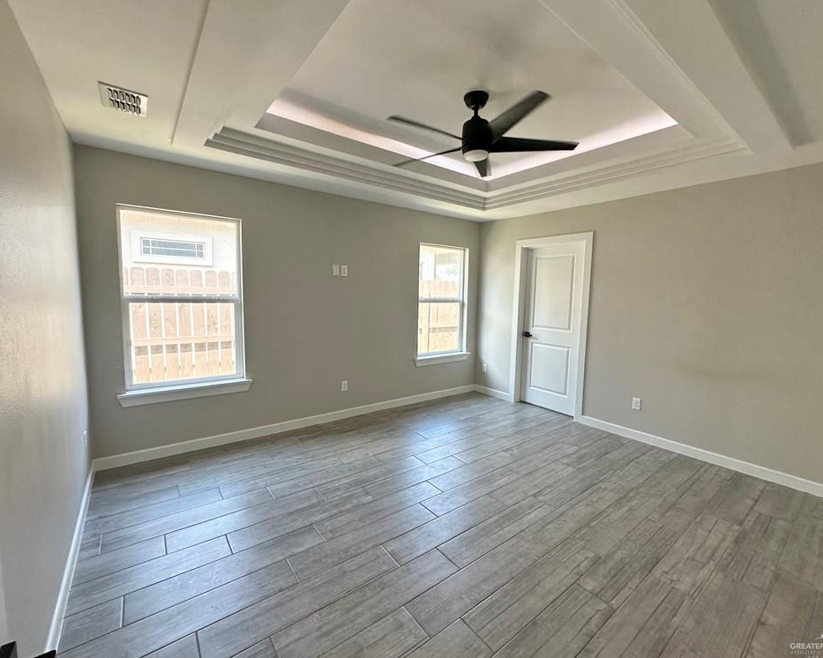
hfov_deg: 96.8
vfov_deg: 84.0
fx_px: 365
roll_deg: -1.7
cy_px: 326
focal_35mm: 15
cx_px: 419
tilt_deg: -5.5
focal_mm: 2.22
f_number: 2.2
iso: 160
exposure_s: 1/120
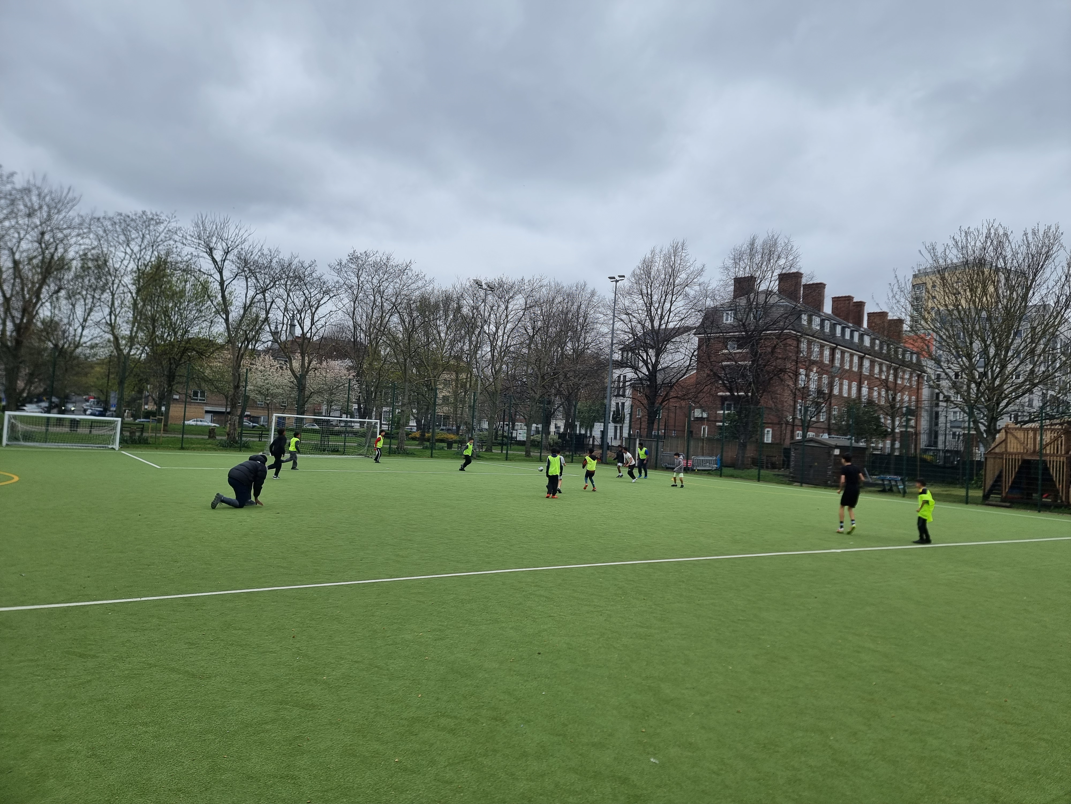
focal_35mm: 24
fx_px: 743
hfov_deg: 71.6
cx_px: 536
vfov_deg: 56.8
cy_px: 402
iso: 50
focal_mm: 6.7
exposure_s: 1/354
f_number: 1.8
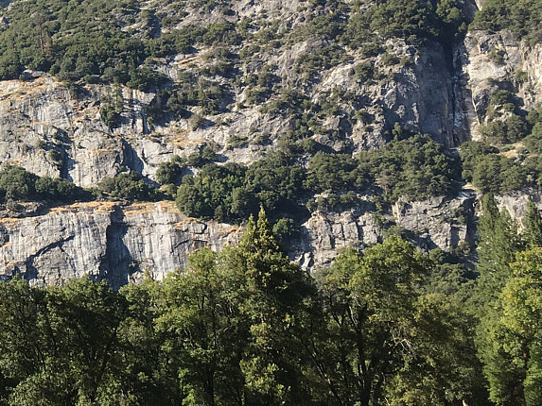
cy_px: 92
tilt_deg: +15.6
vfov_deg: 18.1
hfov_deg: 21.8
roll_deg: +0.3
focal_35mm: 81
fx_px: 1269
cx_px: -155
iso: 25
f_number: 2.2
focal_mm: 4.15
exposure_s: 1/538
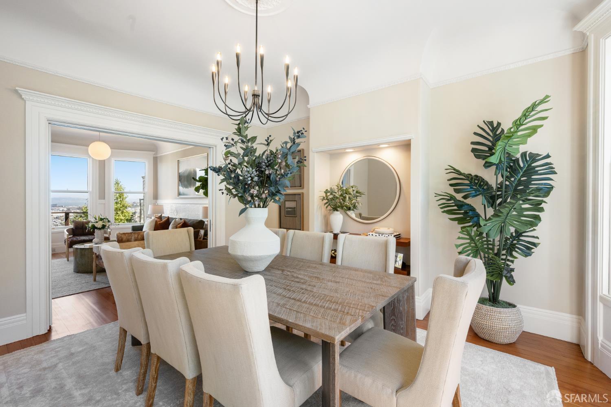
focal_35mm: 16
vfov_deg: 73.7
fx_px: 272
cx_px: 306
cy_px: 204
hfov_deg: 96.7
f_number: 9
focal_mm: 16
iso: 400
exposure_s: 1/50
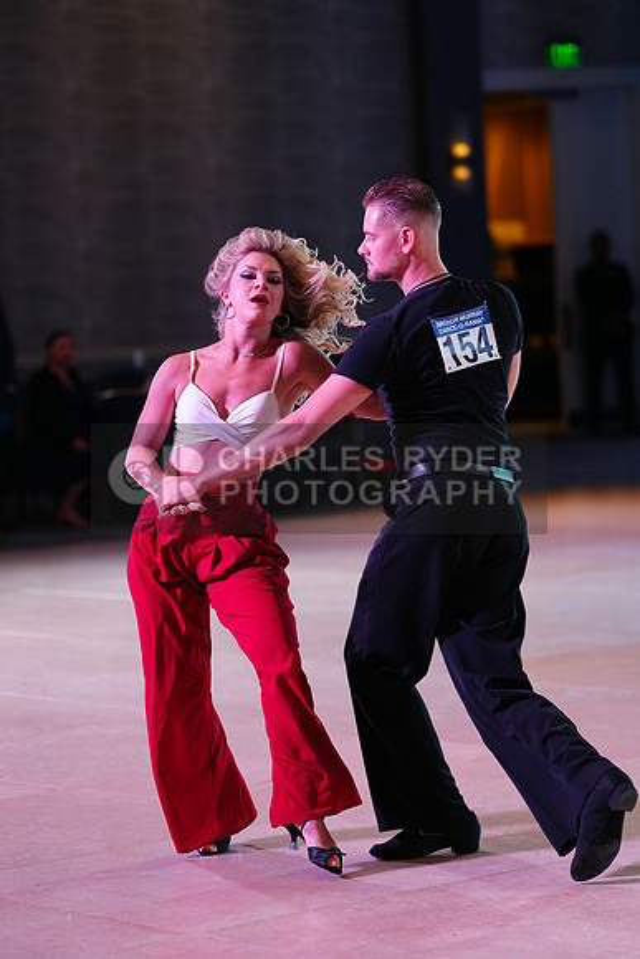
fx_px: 3384
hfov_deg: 10.8
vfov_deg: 16.1
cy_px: 480
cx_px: 320
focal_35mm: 127
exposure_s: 1/500
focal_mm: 127
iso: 1600
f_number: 2.8
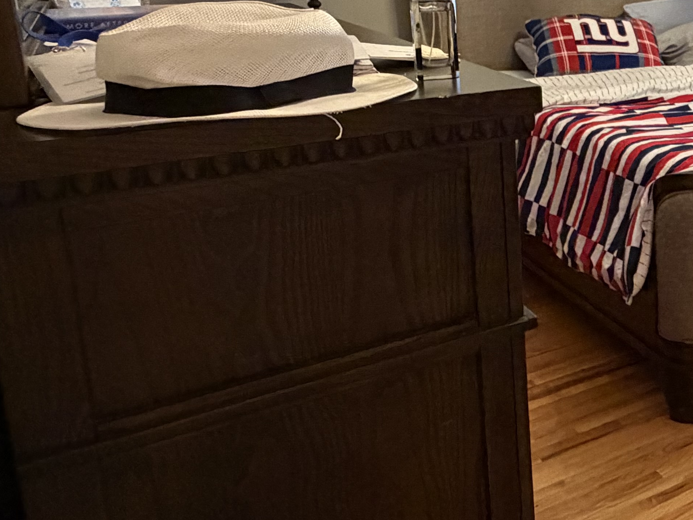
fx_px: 841
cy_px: 90
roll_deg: -0.1
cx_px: 764
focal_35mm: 42
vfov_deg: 33.2
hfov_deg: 37.4
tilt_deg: -9.8
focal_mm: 2.22
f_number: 2.2
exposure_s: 1/60
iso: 500
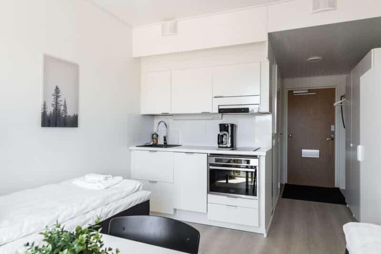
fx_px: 254
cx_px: 190
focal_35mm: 24
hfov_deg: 73.7
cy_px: 127
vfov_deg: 53.2
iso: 100
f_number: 9
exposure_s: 1/6
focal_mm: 24
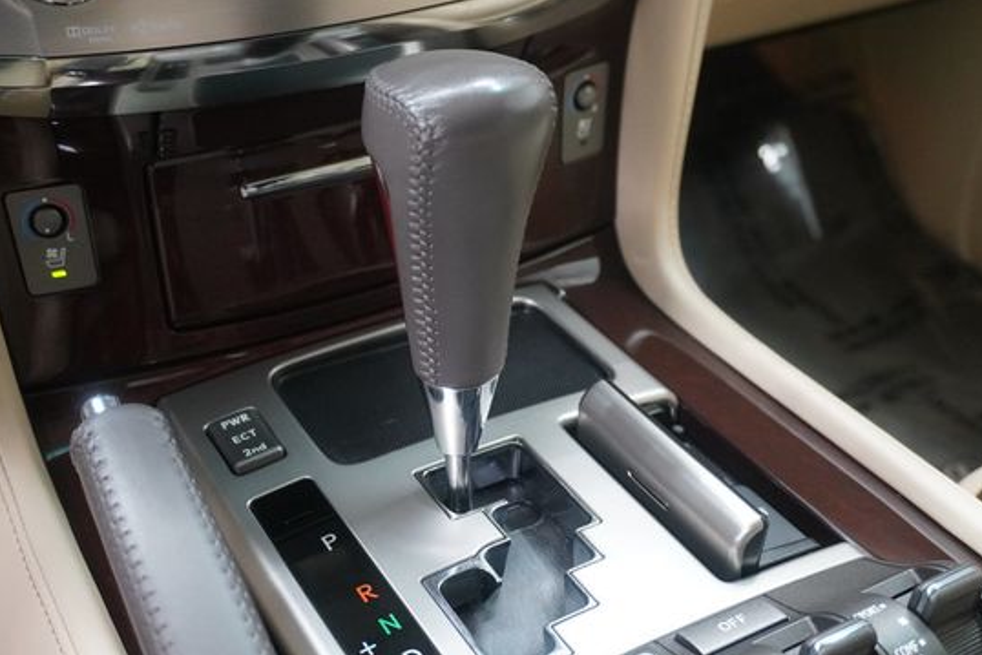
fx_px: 1200
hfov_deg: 44.4
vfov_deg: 30.5
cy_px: 375
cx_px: 449
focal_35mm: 44
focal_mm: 25
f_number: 4.5
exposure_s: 1/160
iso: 3200
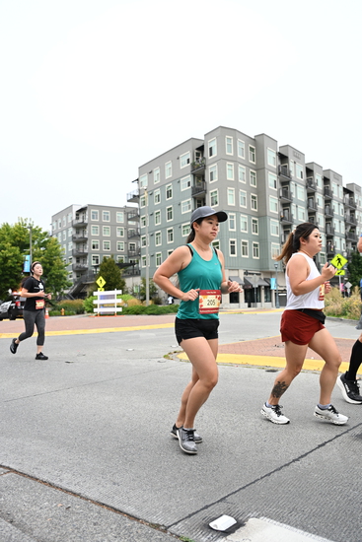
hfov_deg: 42.3
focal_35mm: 31
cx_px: 181
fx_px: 467
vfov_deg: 60.3
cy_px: 271
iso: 1600
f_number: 4
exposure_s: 1/800
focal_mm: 31
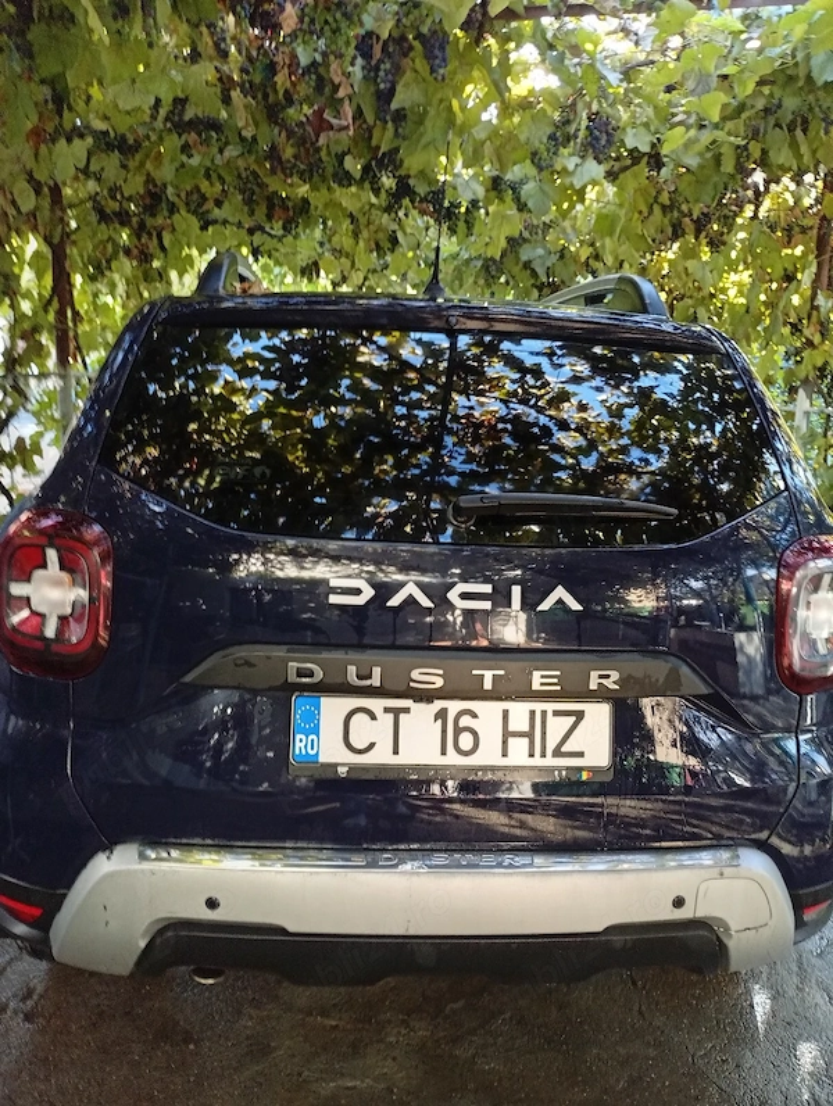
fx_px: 864
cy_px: 553
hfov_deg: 51.5
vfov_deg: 65.3
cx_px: 416
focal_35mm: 27
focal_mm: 3.84
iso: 122
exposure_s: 1/50.3
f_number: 1.8
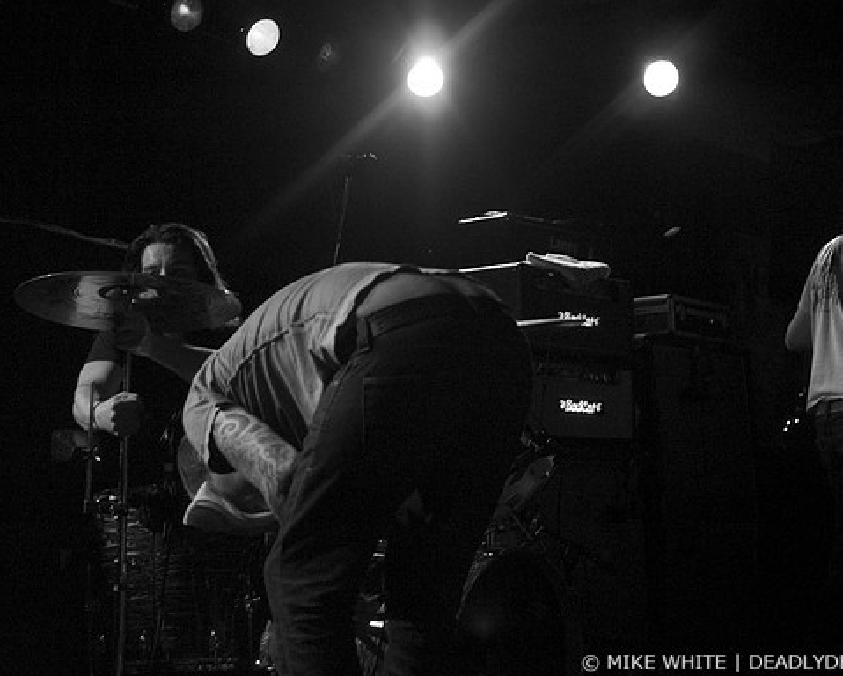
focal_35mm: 60
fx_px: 1487
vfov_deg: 25.6
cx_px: 463
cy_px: 338
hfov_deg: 31.6
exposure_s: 1/100
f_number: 3.2
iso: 800
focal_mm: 35
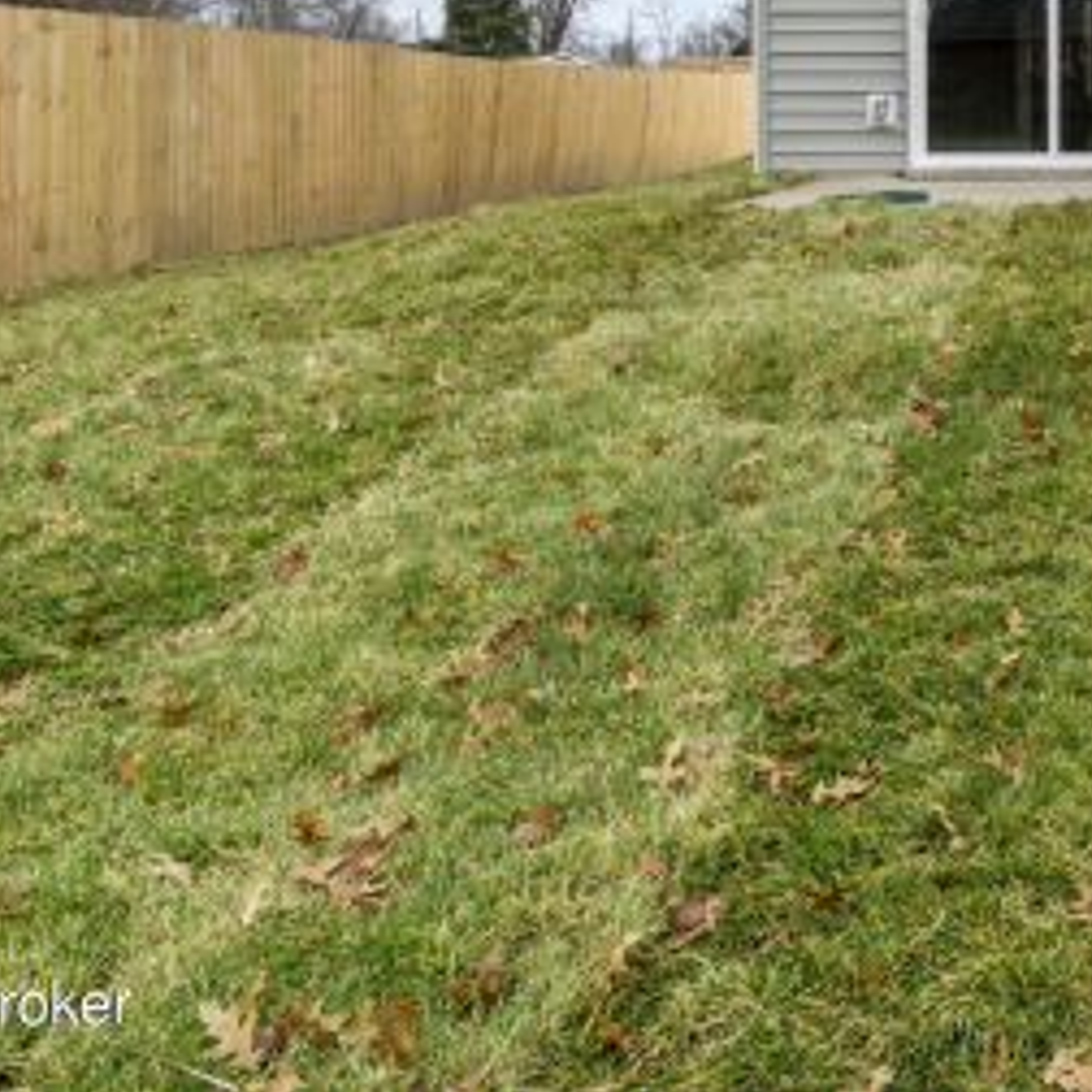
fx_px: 1356
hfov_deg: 37.1
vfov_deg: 39.1
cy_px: 17
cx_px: 1192
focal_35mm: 38
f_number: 9
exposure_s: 1/50
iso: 400
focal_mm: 10
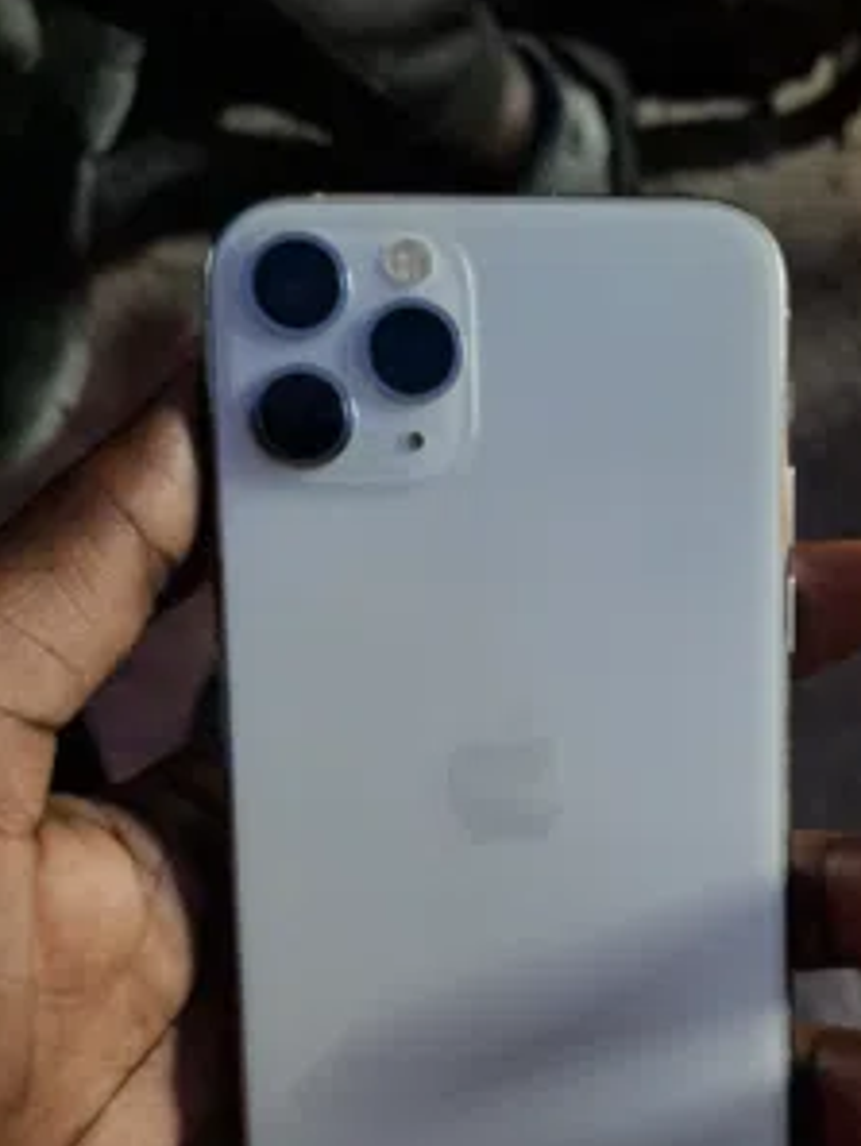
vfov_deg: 57.4
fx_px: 1027
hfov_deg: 44.8
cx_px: 571
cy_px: 737
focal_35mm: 31
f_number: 1.8
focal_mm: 5.54
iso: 800
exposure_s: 1/20
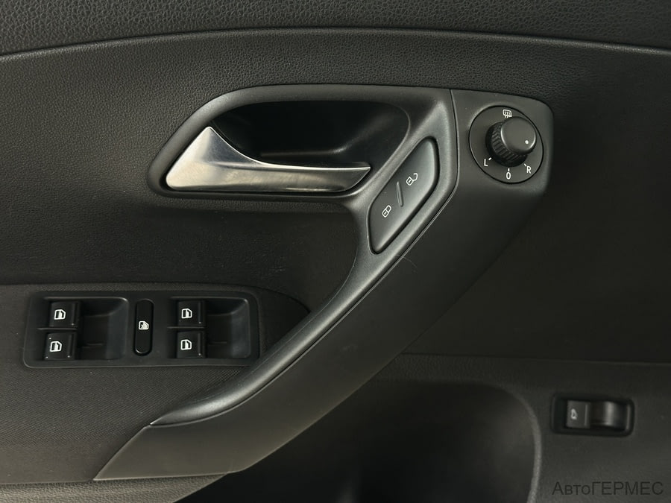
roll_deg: +2.3
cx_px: 336
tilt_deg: -40.6
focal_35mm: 48
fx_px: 930
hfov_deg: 39.7
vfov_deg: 30.3
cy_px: 252
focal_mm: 6.86
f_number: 1.78
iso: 250
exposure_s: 1/33
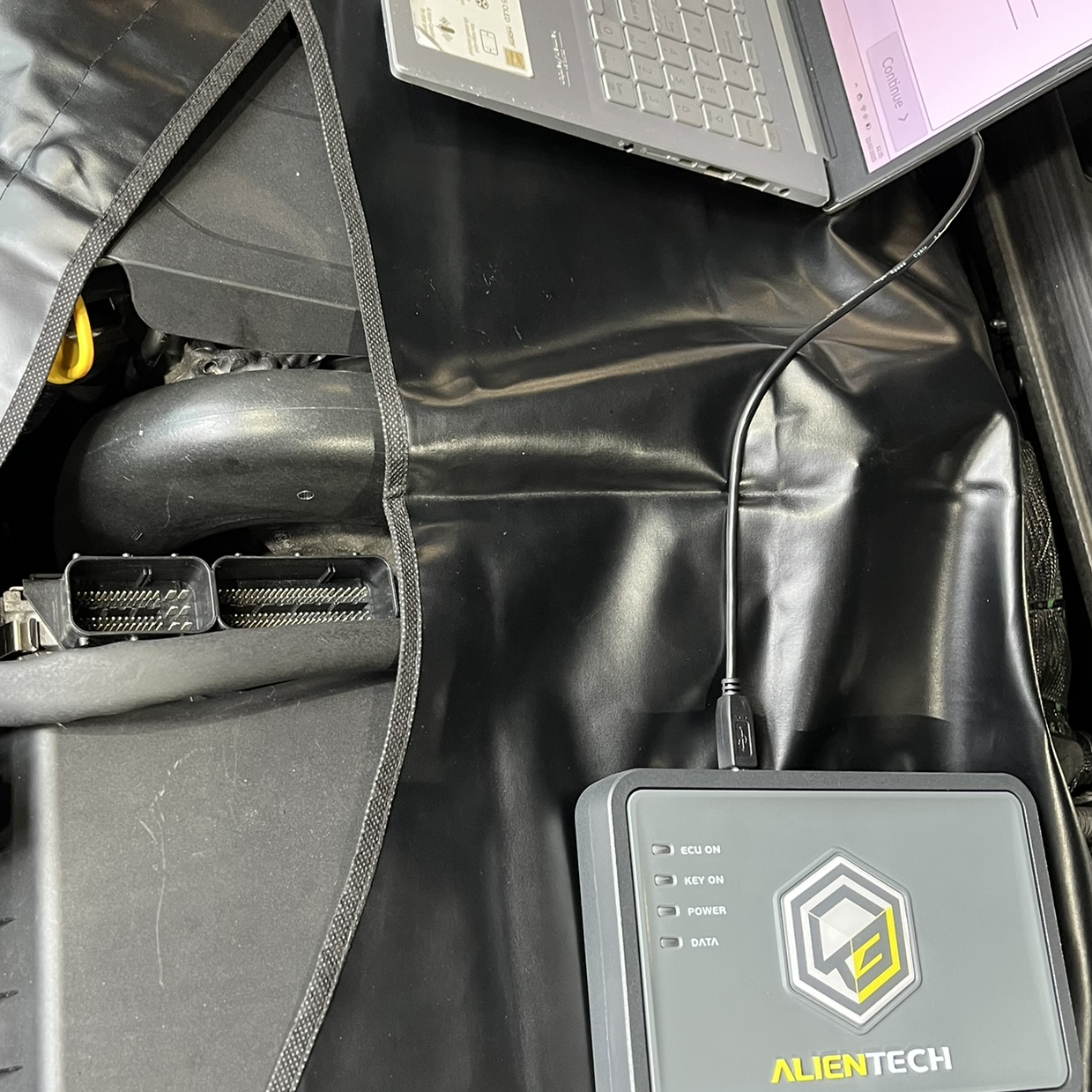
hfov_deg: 43.8
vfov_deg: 43.8
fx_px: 1356
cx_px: 479
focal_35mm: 38
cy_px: 585
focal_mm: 5.1
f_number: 1.6
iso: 200
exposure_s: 1/50
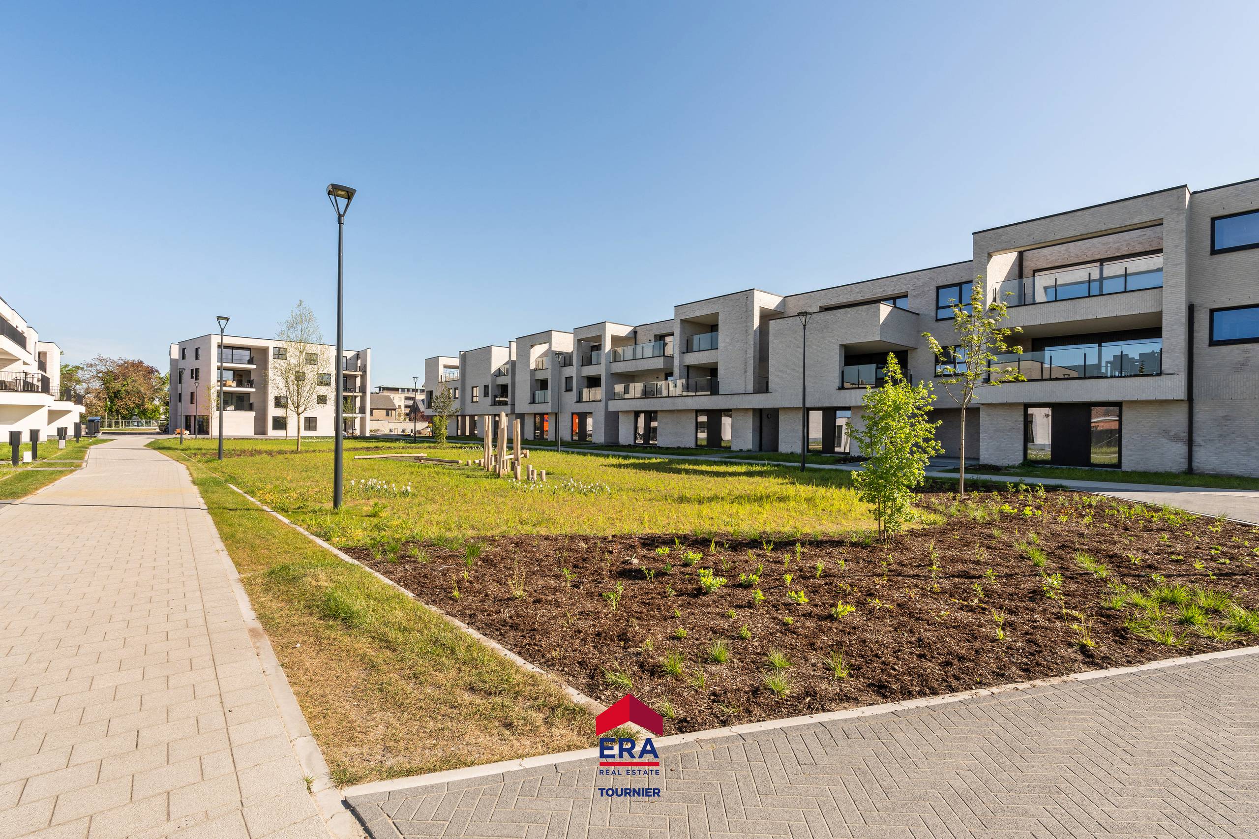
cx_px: 630
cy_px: 420
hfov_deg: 95.0
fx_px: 577
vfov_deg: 72.0
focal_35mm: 16
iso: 64
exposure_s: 1/160
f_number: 10
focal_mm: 16.5
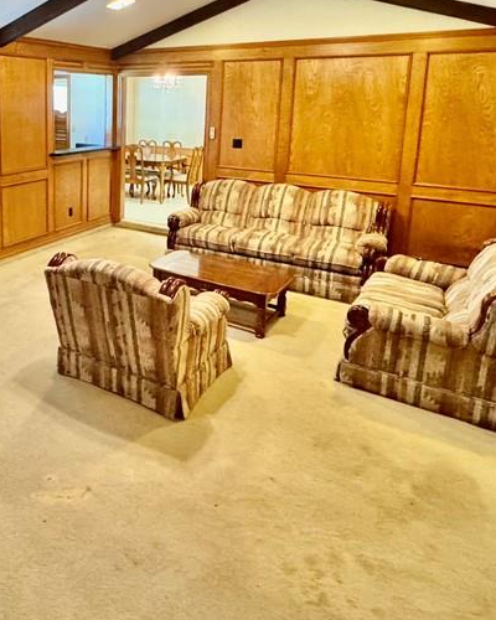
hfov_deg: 47.2
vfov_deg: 59.6
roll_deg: -0.3
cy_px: 172
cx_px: 66
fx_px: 514
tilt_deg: -8.5
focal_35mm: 28
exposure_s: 1/60
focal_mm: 2.22
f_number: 2.2
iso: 800
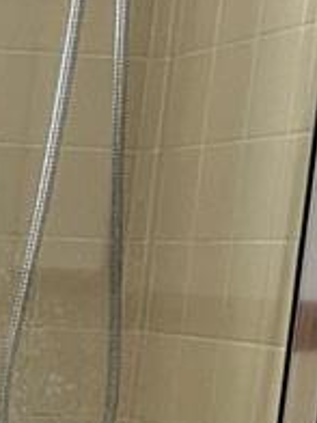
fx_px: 1941
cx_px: -539
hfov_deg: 8.3
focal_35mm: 159
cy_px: 628
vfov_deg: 11.9
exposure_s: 1/60
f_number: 1.6
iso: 200
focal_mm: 5.1
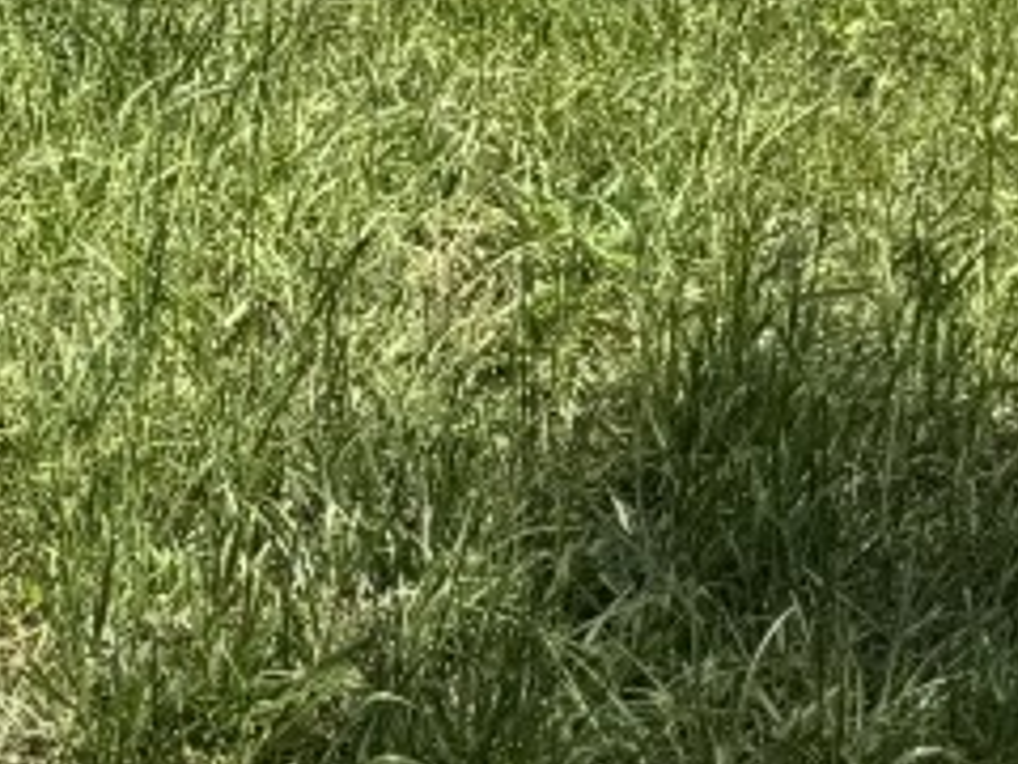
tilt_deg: -8.4
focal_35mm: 144
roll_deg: +1.1
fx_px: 4235
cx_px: -1586
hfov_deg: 11.1
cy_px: -1074
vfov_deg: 9.2
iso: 80
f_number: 1.78
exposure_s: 1/2506
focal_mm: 6.76
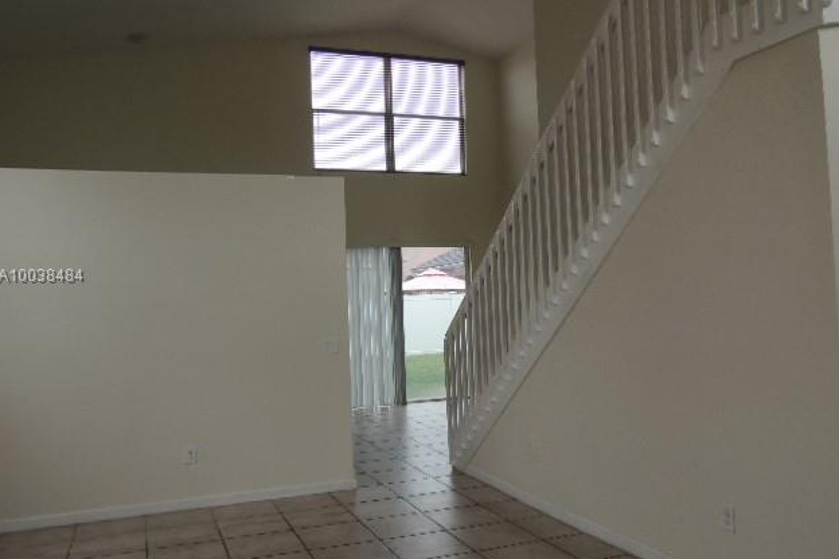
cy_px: 277
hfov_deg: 58.7
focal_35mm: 32
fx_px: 746
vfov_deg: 41.1
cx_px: 425
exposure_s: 1/125
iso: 100
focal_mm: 5.3
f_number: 3.1
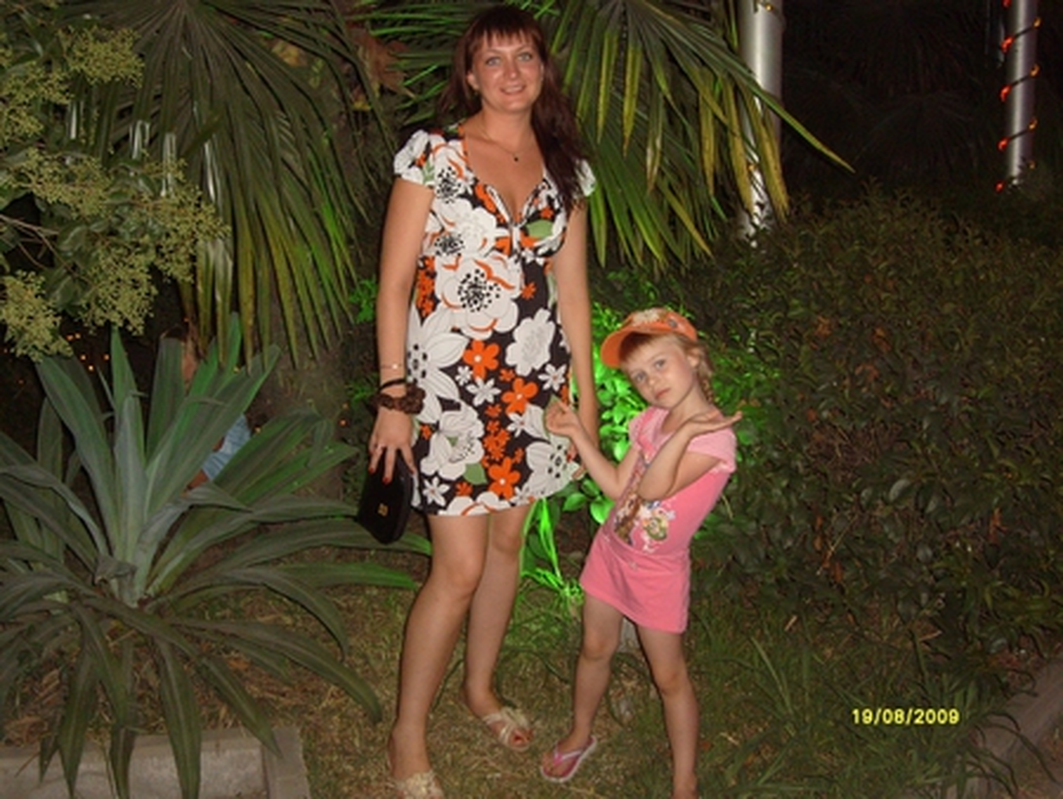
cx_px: 532
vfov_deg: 33.6
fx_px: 1321
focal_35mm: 43
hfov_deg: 43.8
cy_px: 400
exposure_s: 1/45
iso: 200
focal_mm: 7.2
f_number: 3
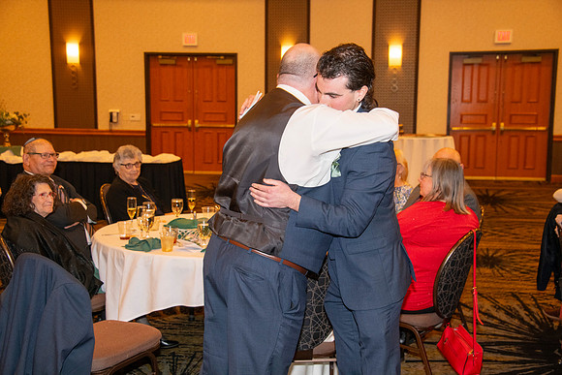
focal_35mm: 55
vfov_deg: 24.6
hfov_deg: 36.2
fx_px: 859
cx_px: 281
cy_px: 188
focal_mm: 55
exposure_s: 1/60
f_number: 5.6
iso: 2000
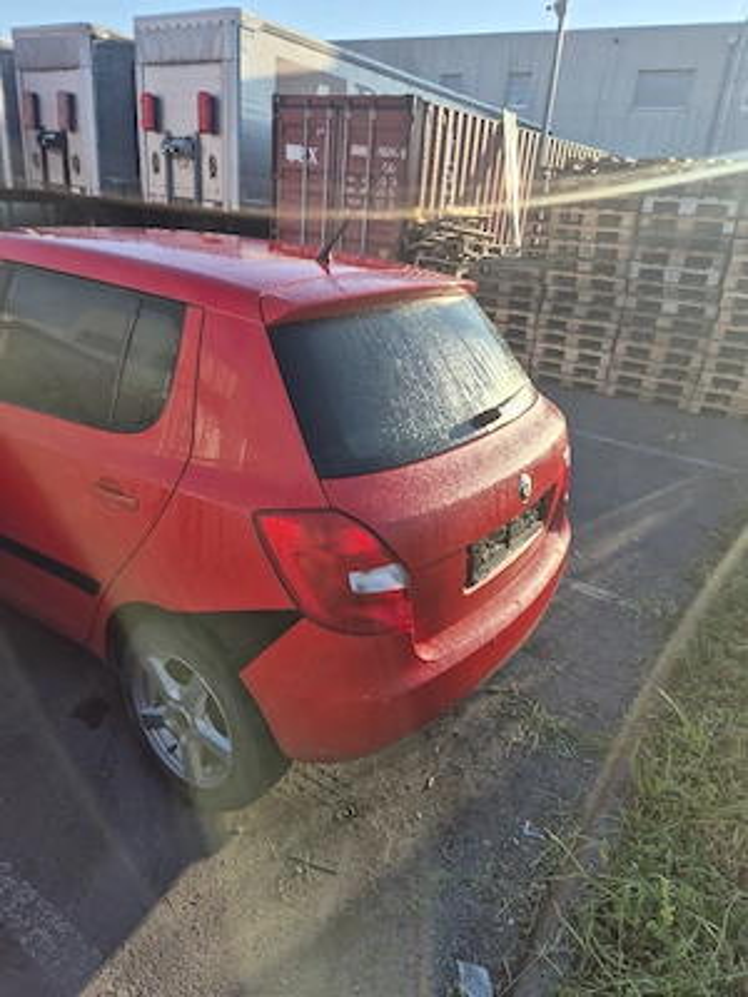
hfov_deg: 58.9
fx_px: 663
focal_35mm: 23
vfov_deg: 73.9
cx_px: 374
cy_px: 498
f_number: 1.8
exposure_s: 1/625
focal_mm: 5.4
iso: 25
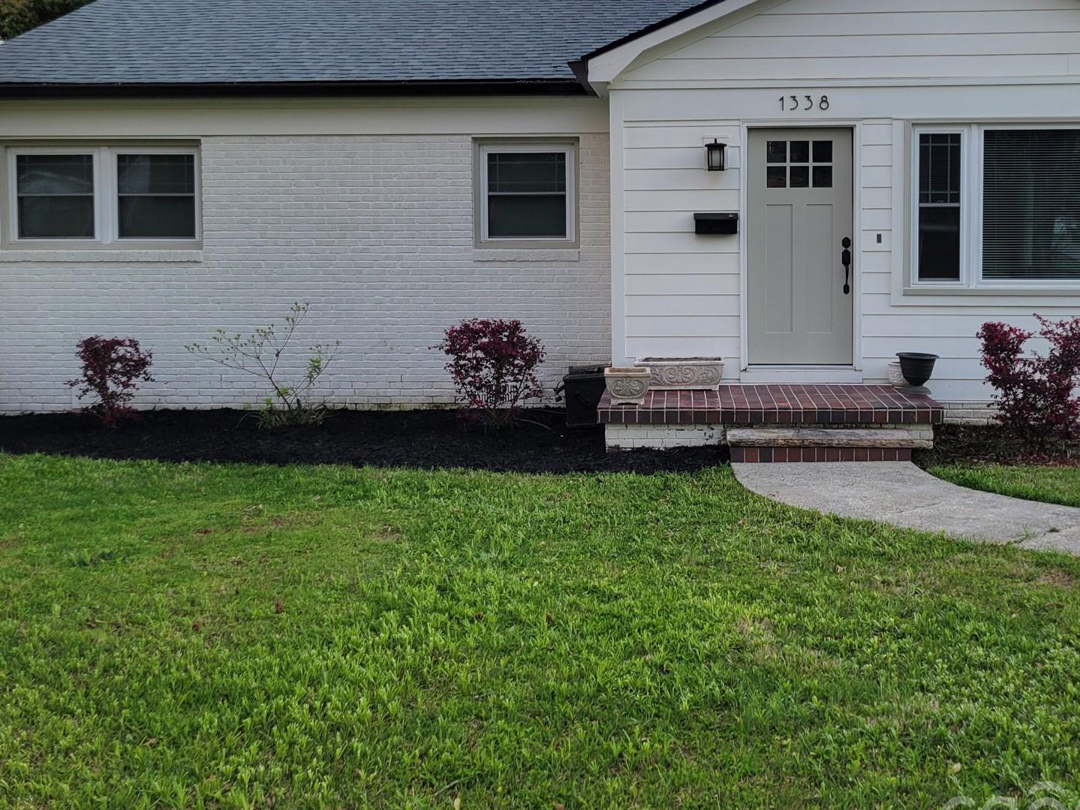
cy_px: 297
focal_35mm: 37
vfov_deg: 38.4
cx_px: 624
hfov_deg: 49.9
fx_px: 1154
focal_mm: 5.4
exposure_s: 1/120
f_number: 1.8
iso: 50
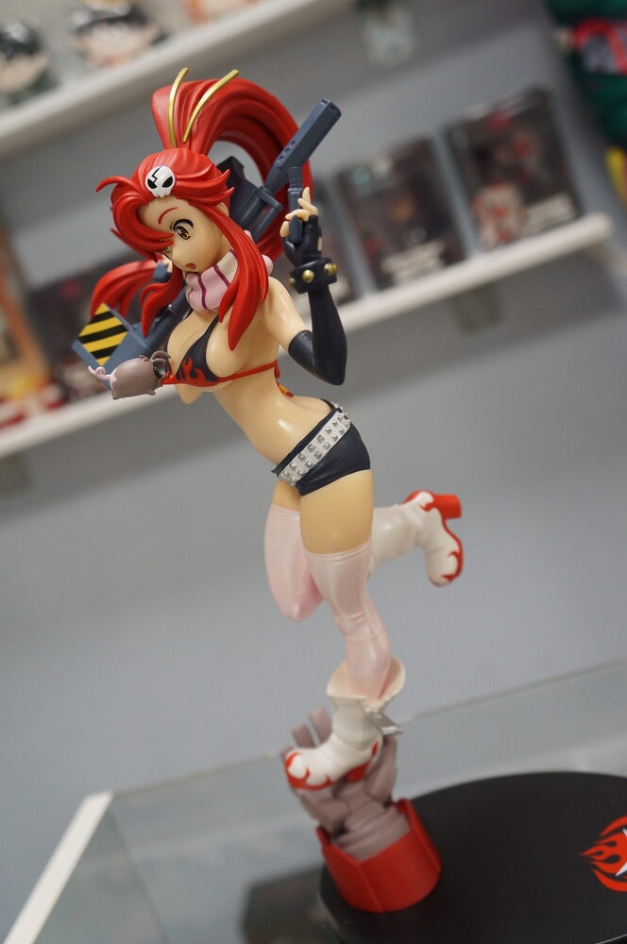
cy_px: 472
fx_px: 982
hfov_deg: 35.4
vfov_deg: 51.3
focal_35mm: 38
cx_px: 314
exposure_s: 1/60
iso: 1000
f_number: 4
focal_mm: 25
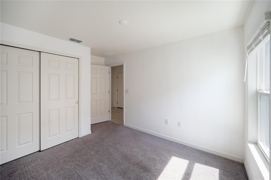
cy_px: 90
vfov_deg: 81.2
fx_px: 105
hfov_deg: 104.3
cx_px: 136
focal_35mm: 14
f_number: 4
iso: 320
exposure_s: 1/50
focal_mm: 14
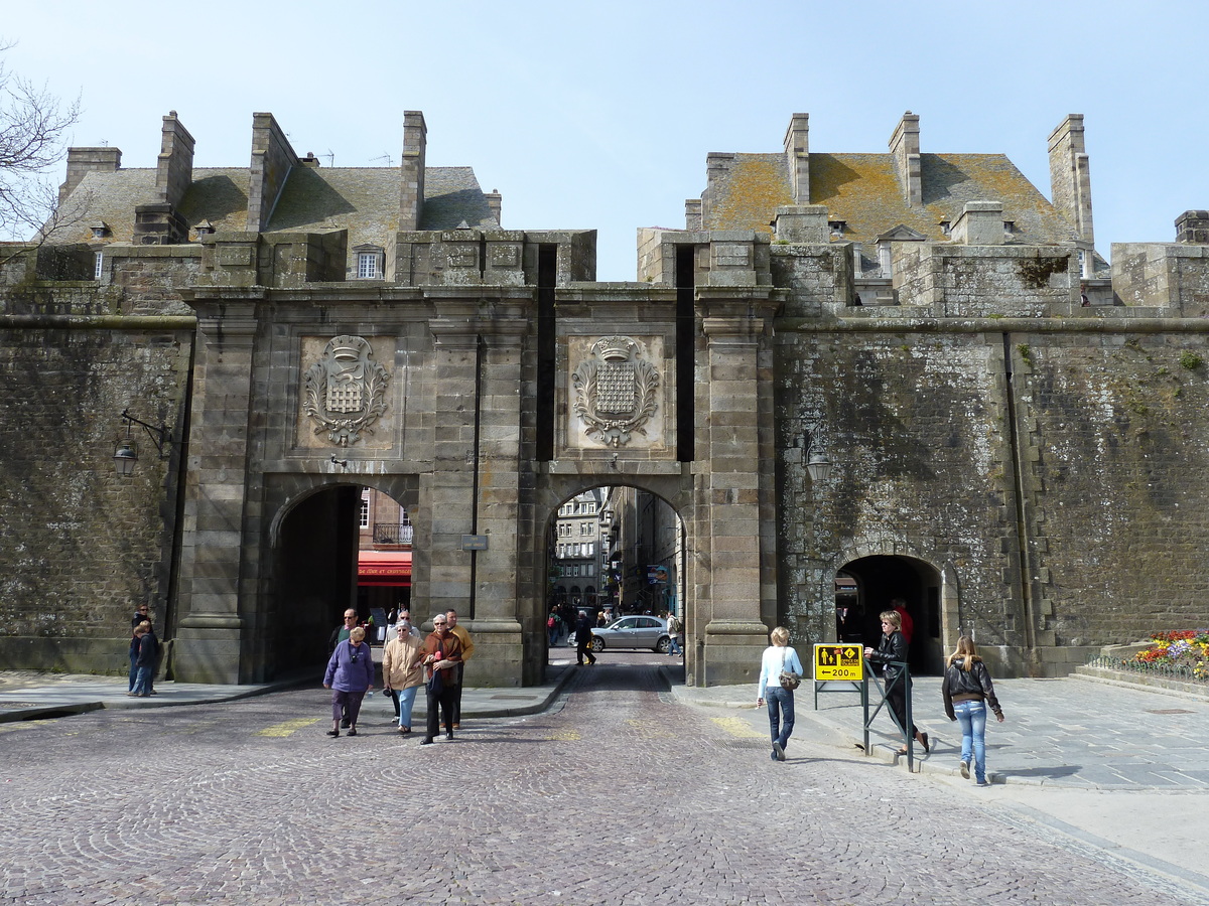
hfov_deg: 60.0
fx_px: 1048
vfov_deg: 46.8
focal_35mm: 30
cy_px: 453
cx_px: 604
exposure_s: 1/400
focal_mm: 5
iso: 80
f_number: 4
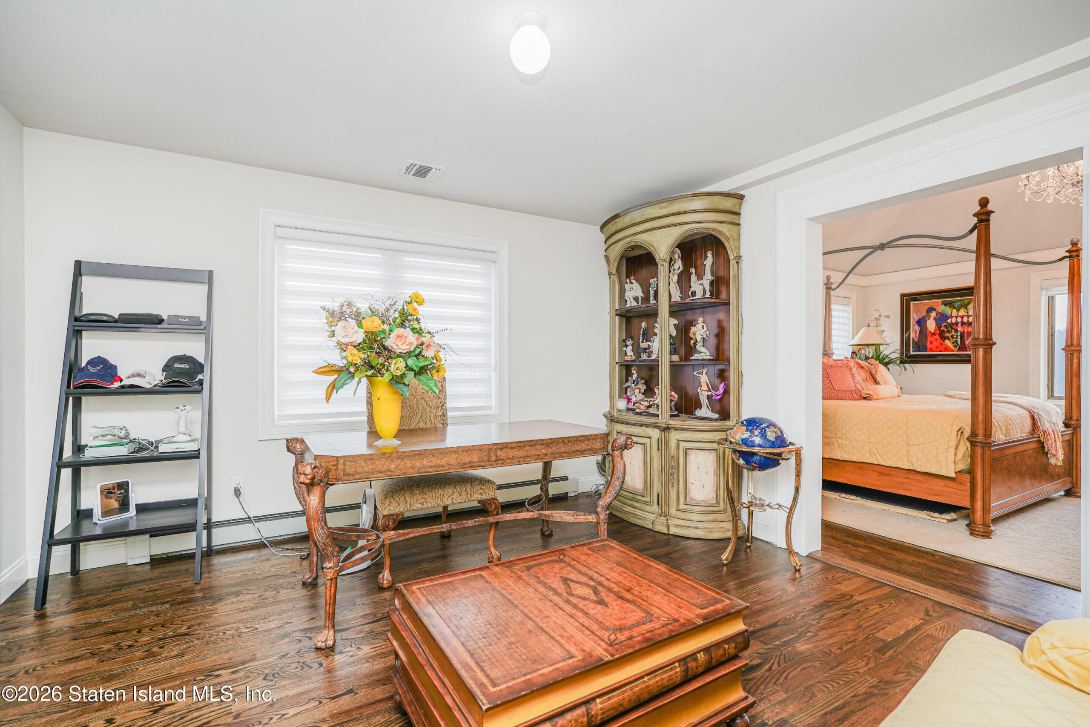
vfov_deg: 73.8
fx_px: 484
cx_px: 545
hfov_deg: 96.7
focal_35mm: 16
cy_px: 364
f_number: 4
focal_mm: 16
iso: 50
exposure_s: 1/25
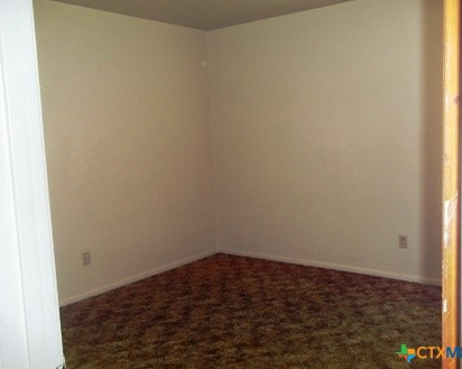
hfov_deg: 52.9
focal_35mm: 34
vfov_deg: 43.3
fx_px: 465
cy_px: 187
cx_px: 239
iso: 160
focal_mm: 5.7
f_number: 2.9
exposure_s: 1/30
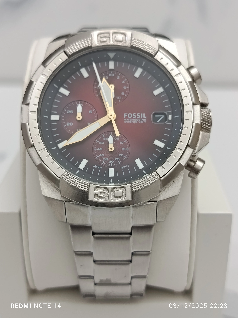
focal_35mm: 48
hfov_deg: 30.3
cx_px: 119
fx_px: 440
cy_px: 159
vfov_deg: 39.7
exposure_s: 1/100
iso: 353
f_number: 1.7
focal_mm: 5.24
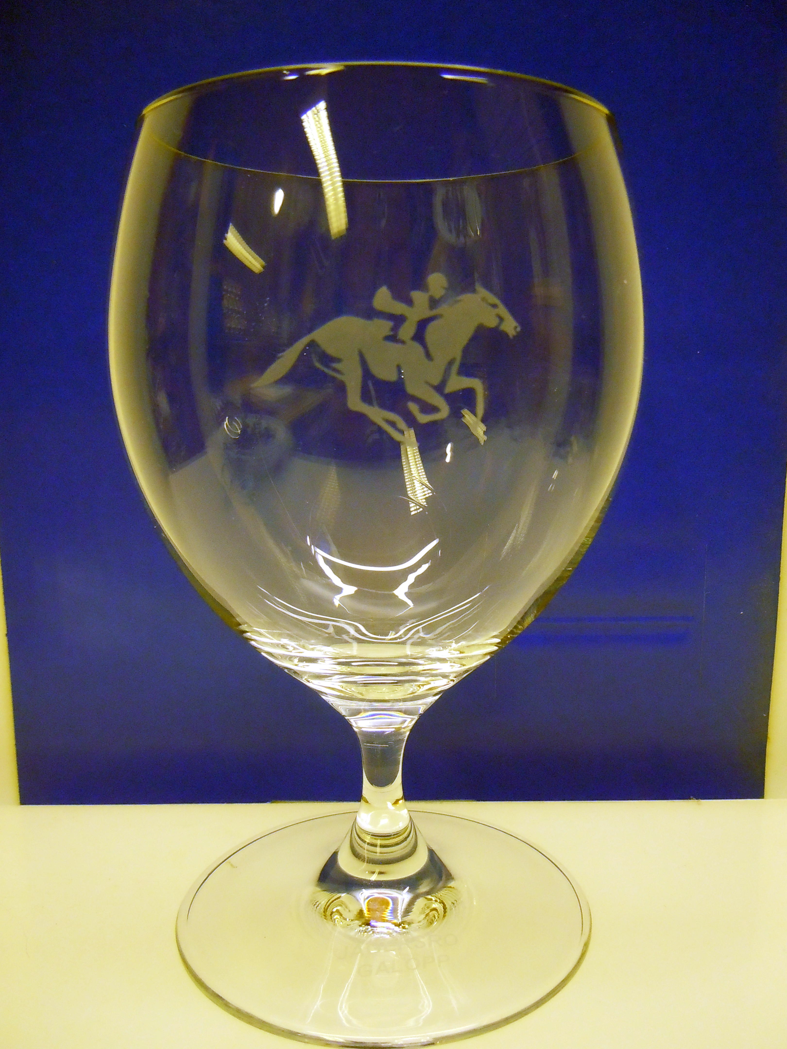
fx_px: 909
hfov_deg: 46.8
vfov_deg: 60.0
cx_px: 394
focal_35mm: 30
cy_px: 524
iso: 800
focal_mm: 5.4
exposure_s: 1/80
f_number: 3.5
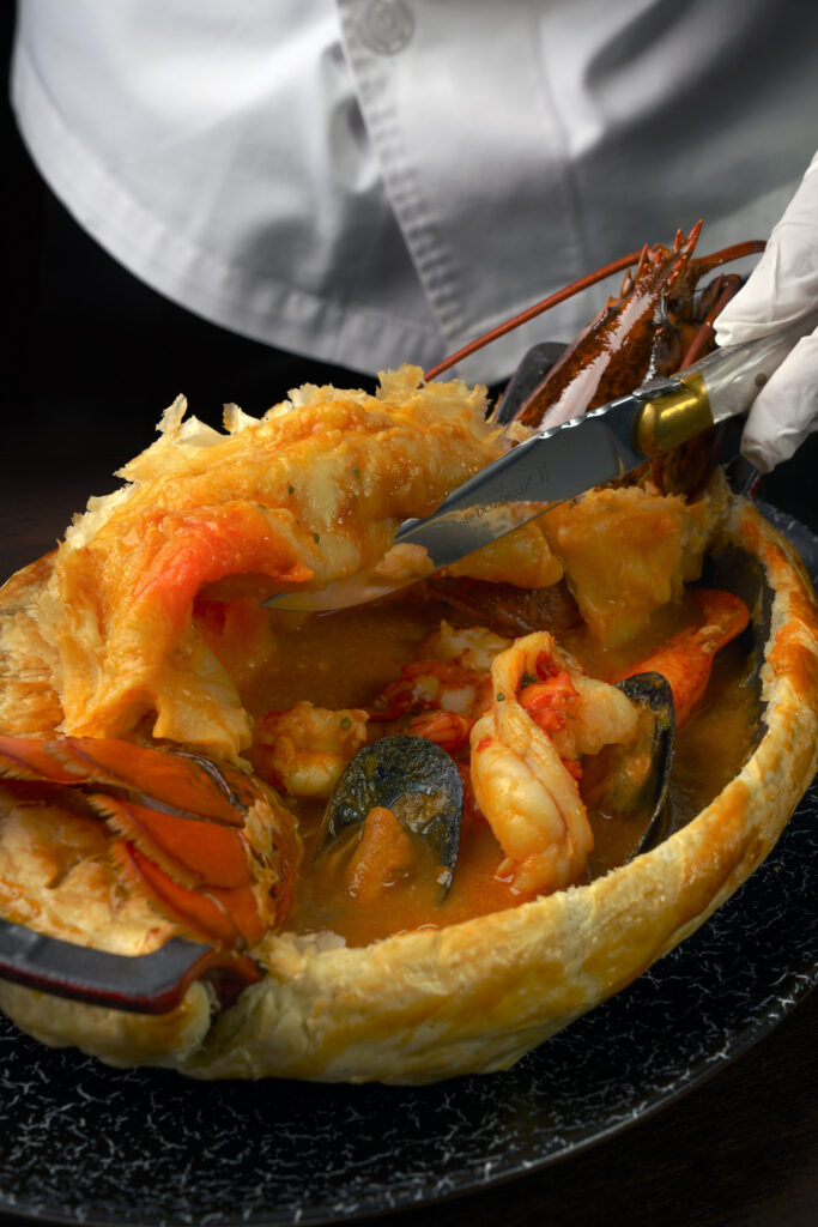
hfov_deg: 24.2
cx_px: 409
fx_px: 1908
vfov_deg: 35.6
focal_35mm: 56
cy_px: 614
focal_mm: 56
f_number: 14
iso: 200
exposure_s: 1/200
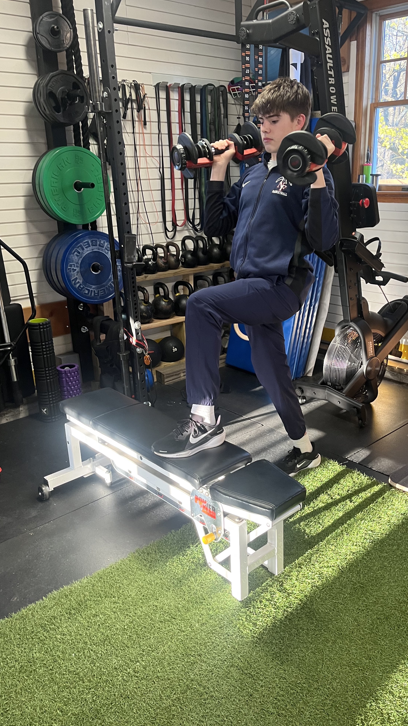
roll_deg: +2.0
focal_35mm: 29
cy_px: 368
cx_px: 233
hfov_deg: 40.1
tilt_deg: -20.5
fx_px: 558
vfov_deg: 66.1
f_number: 1.6
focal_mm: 5.1
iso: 160
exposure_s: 1/60
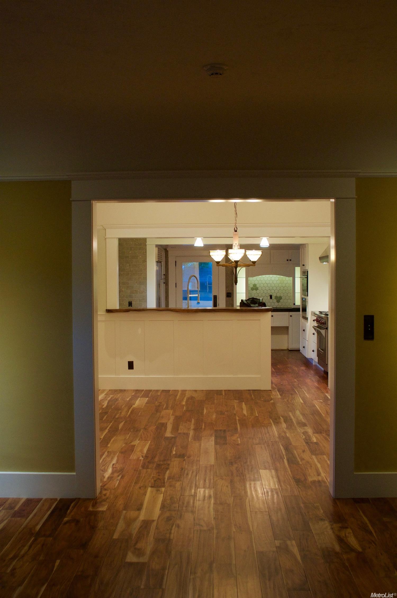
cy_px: 299
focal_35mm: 36
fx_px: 597
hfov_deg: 36.8
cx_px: 198
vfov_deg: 53.2
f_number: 3.5
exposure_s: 1/50
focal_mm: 24
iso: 800
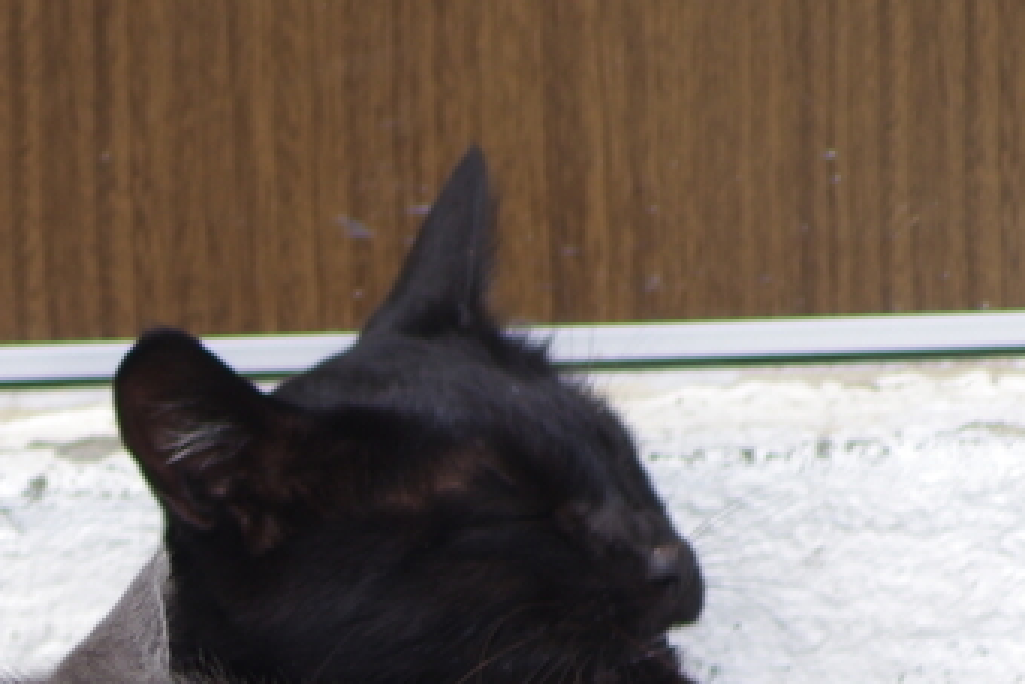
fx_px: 19311
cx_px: -139
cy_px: 1106
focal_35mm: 678
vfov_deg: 2.0
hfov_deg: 3.0
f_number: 4.5
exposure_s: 1/200
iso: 100
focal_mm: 128
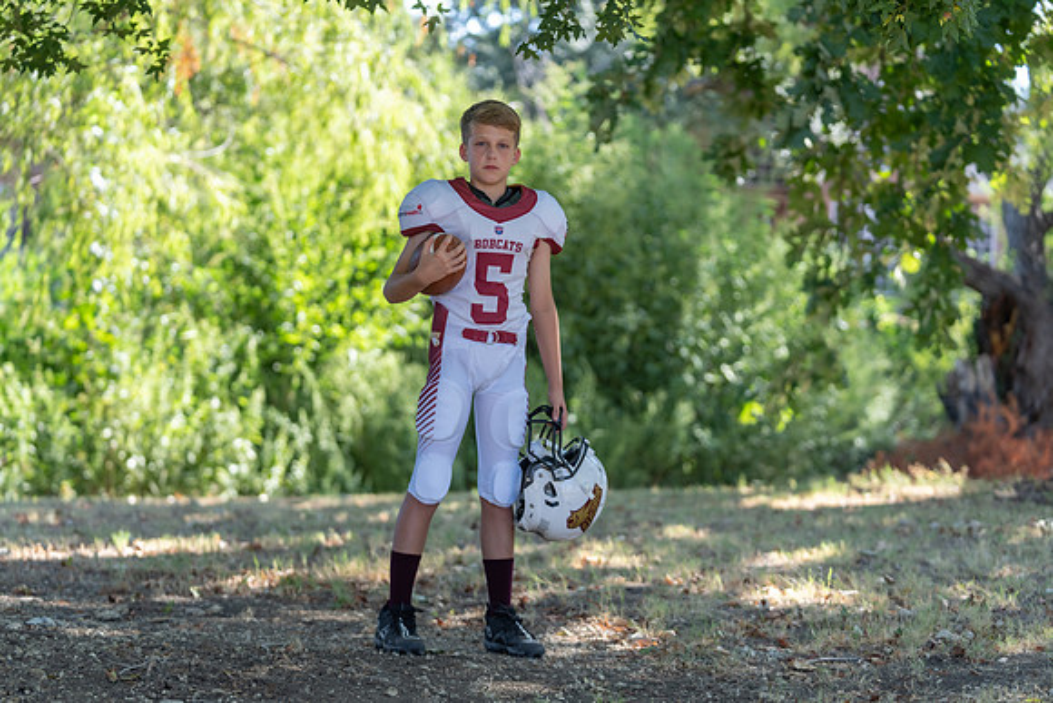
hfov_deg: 22.6
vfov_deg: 15.2
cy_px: 352
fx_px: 2633
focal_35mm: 90
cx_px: 526
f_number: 2.8
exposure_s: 1/320
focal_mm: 90
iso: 160
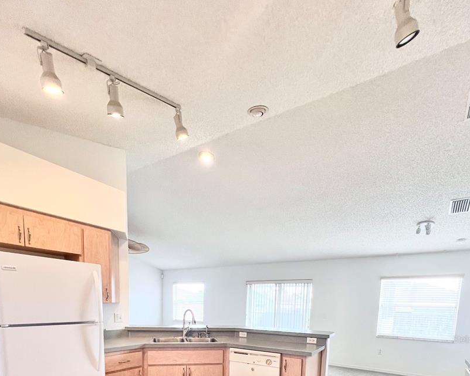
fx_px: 264
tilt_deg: -7.3
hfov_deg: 83.3
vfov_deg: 60.0
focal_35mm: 19
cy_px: 339
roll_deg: -1.6
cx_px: 231
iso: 200
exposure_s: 1/120
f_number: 1.8
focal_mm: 1.57
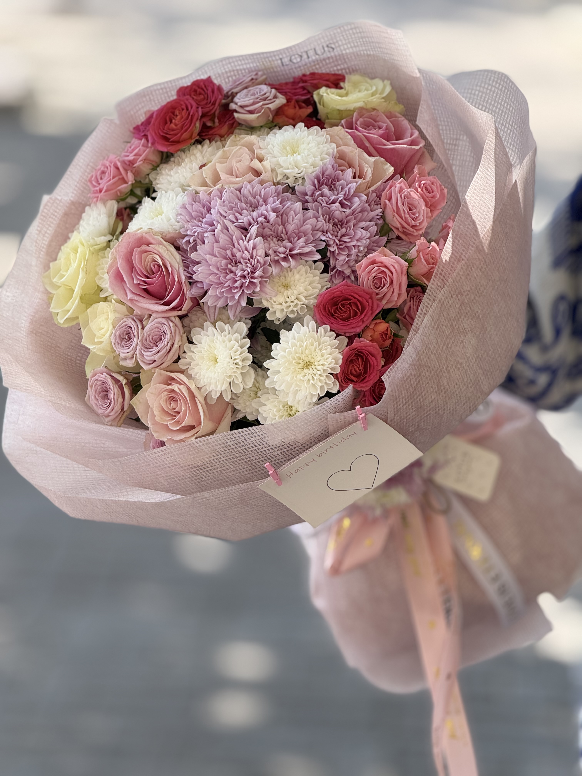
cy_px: 388
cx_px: 291
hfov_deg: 12.3
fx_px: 2690
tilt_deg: -9.7
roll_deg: -4.7
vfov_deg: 16.4
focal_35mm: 120
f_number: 2.8
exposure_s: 1/459
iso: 64
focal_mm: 15.66
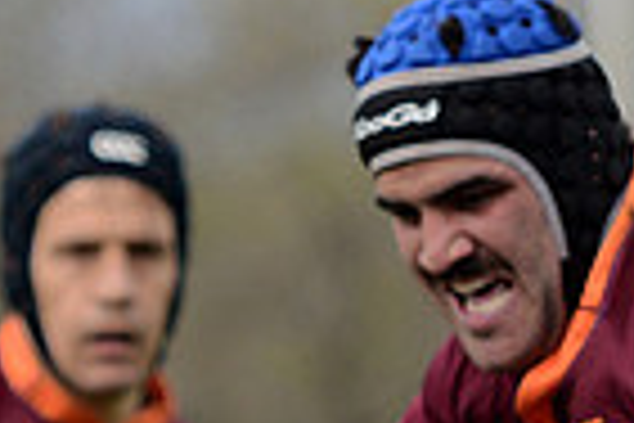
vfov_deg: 2.7
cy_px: 799
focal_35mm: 501
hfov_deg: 4.1
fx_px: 8822
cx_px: 607
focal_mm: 122
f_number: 2.8
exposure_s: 1/1600
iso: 320
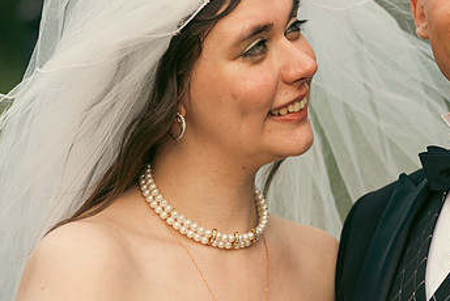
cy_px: 115
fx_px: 3265
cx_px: 273
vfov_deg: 5.3
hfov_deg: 7.9
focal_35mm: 261
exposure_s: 1/200
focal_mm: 155
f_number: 3.5
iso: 320
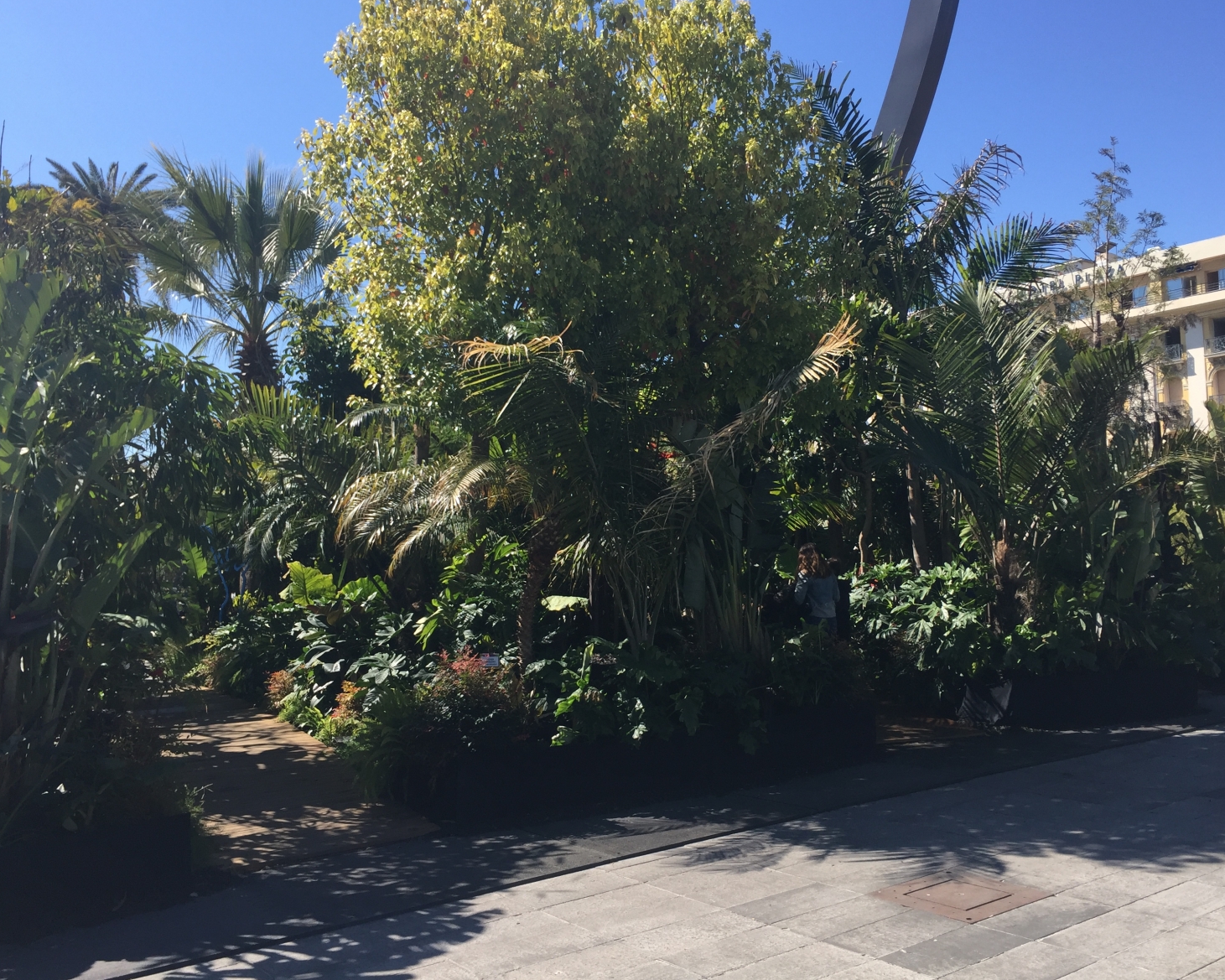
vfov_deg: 47.1
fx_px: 1124
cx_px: 667
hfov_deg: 57.1
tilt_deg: +4.7
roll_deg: +0.7
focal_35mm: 31
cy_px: 479
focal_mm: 4.15
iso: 32
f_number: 2.2
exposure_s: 1/1041
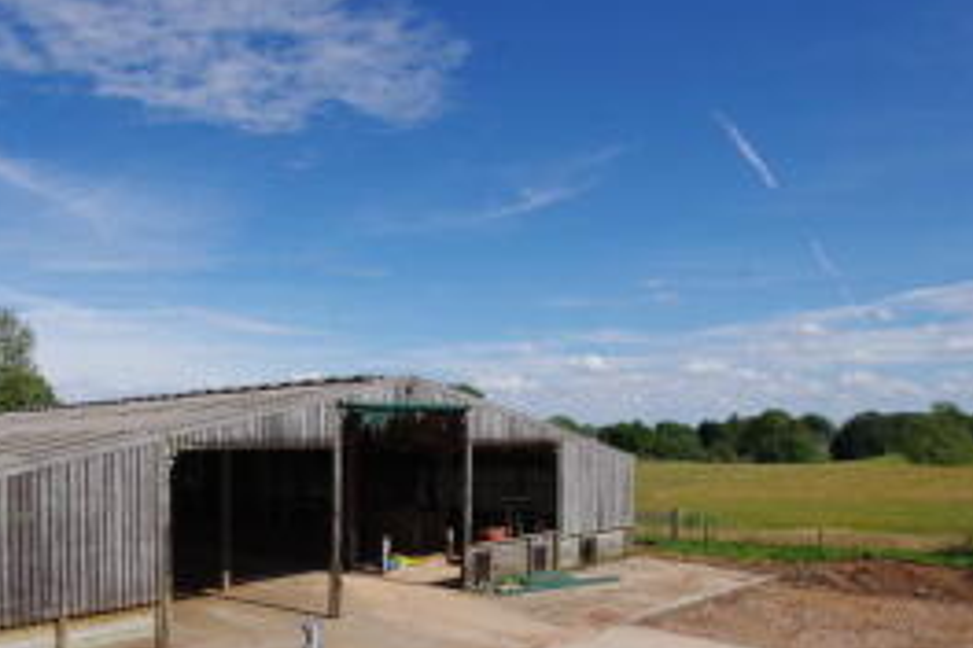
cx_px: 317
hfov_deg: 65.4
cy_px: 477
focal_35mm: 27
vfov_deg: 46.4
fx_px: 730
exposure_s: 1/250
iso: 200
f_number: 11
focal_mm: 10
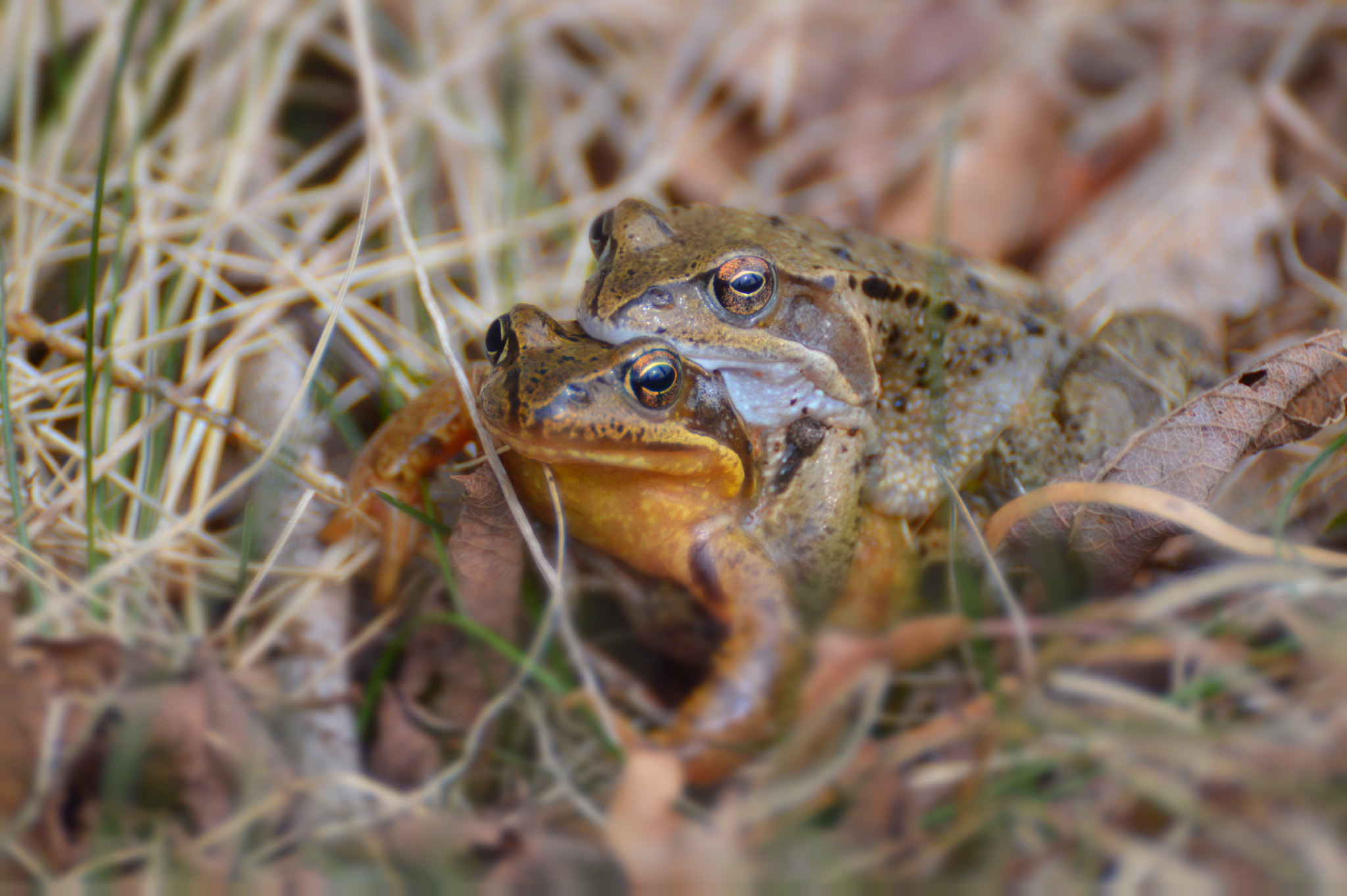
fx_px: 16824
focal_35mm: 450
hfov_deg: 4.6
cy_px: 448
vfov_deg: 3.1
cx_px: 674
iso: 560
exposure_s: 1/500
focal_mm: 300
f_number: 5.6
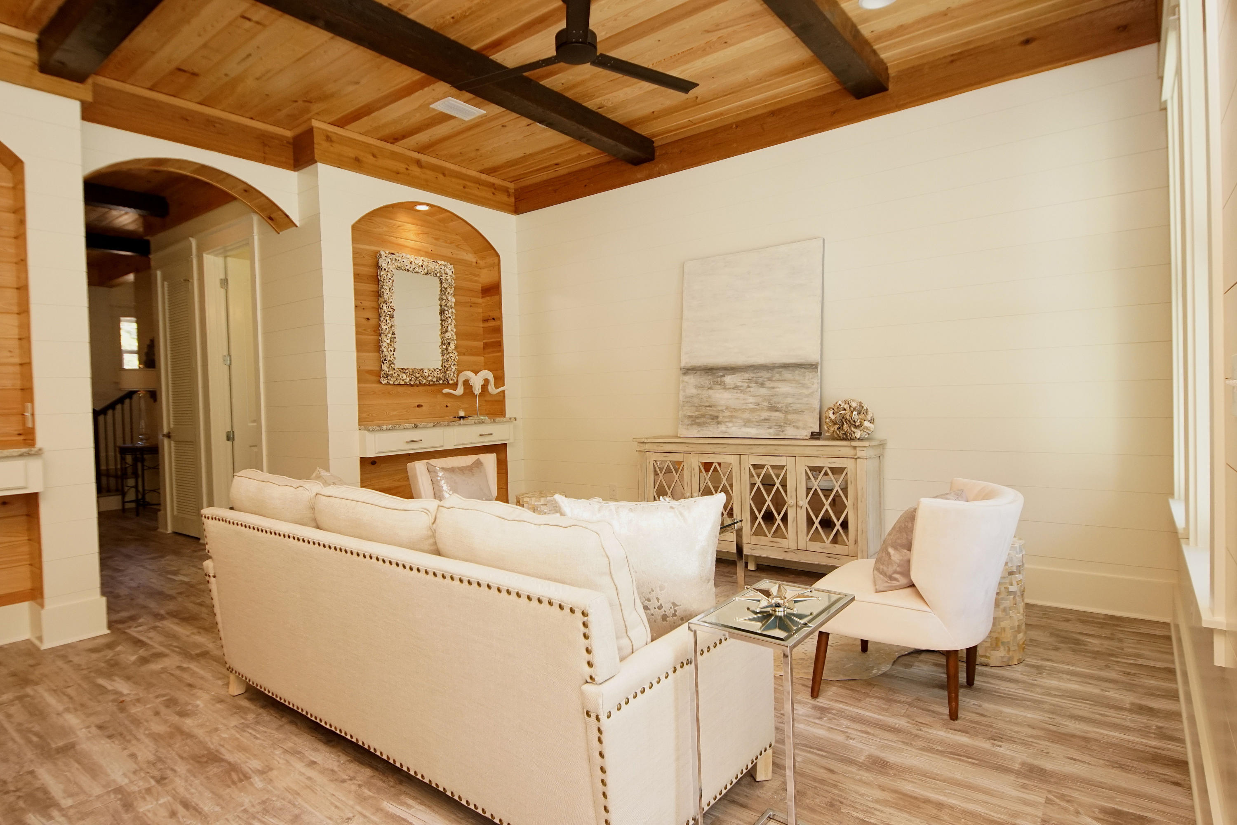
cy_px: 412
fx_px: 619
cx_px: 618
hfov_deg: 90.0
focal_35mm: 18
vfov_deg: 67.4
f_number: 4.5
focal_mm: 12
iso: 1250
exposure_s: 1/160
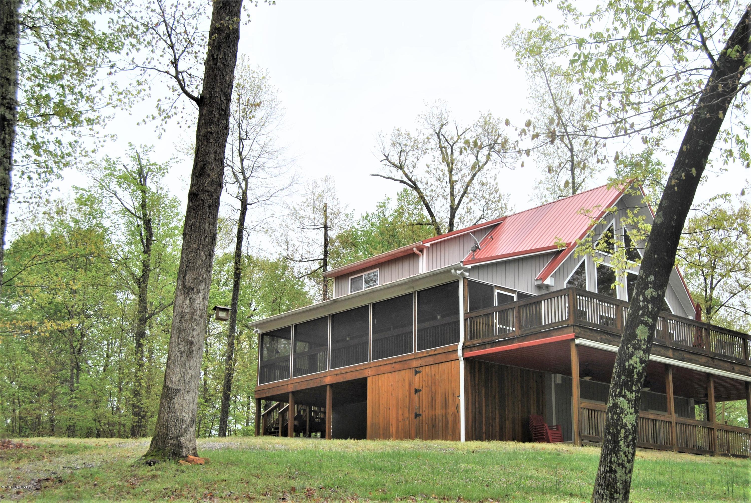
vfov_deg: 29.9
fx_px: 940
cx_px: 376
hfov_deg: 43.6
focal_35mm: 45
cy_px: 252
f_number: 6.3
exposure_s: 1/200
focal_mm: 30
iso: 100
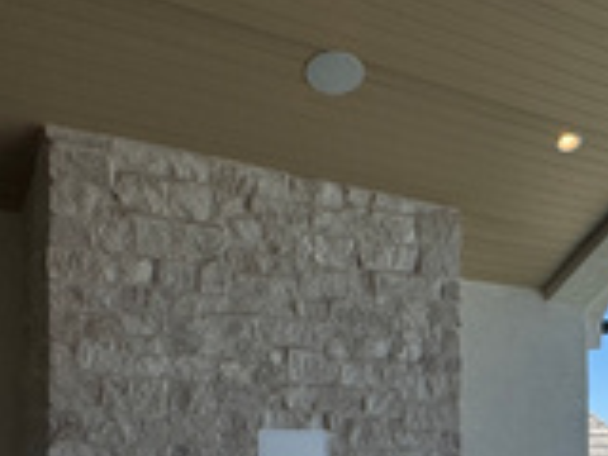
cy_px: 456
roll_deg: +0.7
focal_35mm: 56
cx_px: 695
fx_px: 984
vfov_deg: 24.9
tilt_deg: +1.3
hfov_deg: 30.2
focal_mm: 2.22
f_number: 2.2
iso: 50
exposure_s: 1/1880
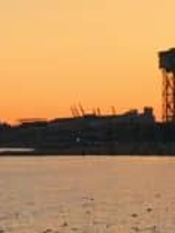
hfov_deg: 7.8
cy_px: 154
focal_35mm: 184
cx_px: -133
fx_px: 1240
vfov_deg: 10.7
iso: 20
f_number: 1.8
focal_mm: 3.99
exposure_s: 1/501
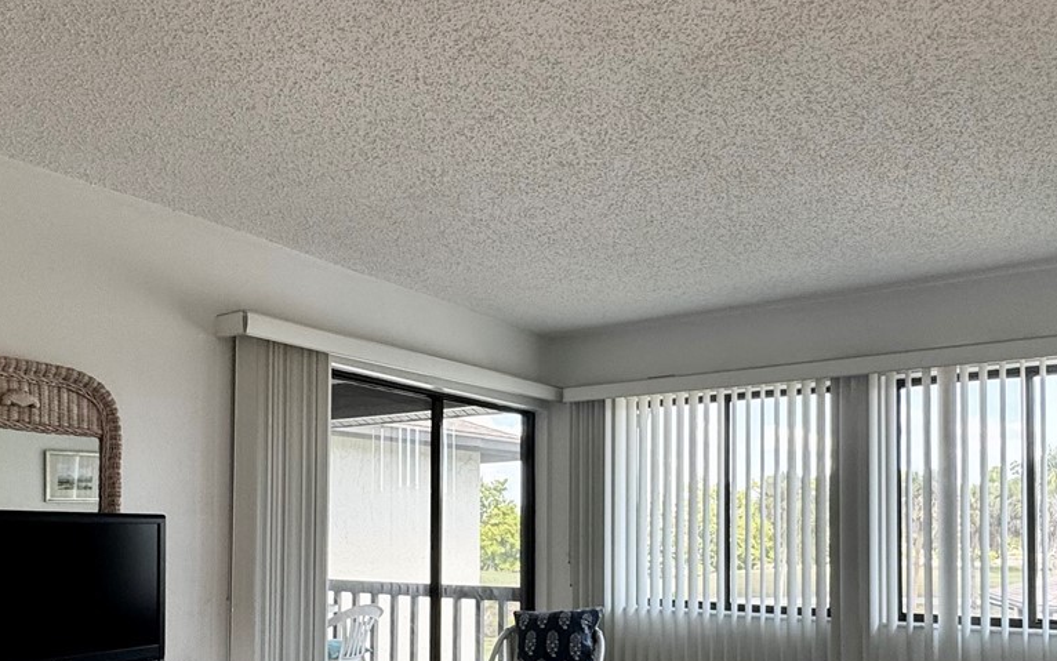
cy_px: 515
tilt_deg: +0.4
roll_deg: -0.7
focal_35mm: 31
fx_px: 893
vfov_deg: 39.3
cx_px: 515
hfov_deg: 61.2
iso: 80
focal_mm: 2.22
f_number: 2.2
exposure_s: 1/120
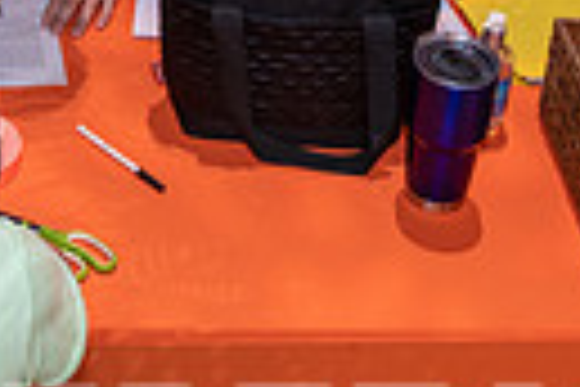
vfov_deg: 12.1
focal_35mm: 108
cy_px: -194
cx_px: 4
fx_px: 1740
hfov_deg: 18.5
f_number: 4
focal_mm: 24
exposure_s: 1/60
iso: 1250
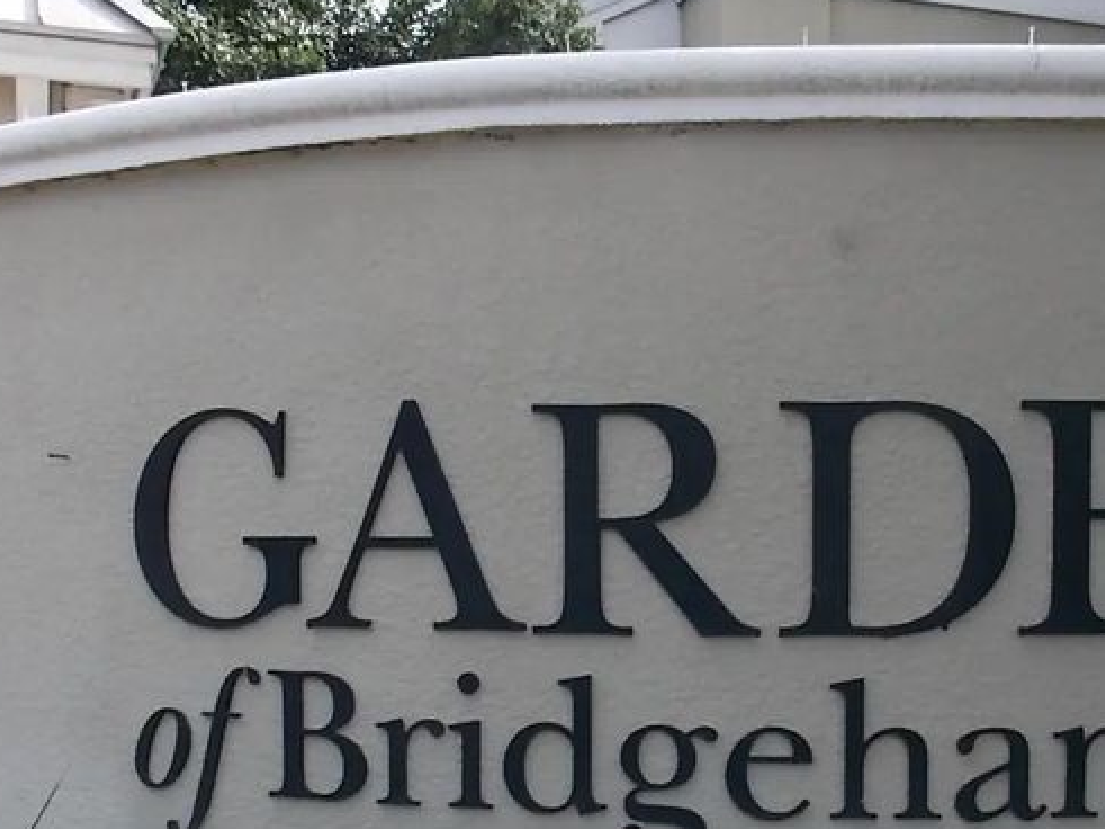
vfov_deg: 29.7
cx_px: 650
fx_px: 1532
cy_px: 638
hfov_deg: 39.5
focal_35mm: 48
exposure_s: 1/400
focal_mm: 4
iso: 80
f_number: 3.1
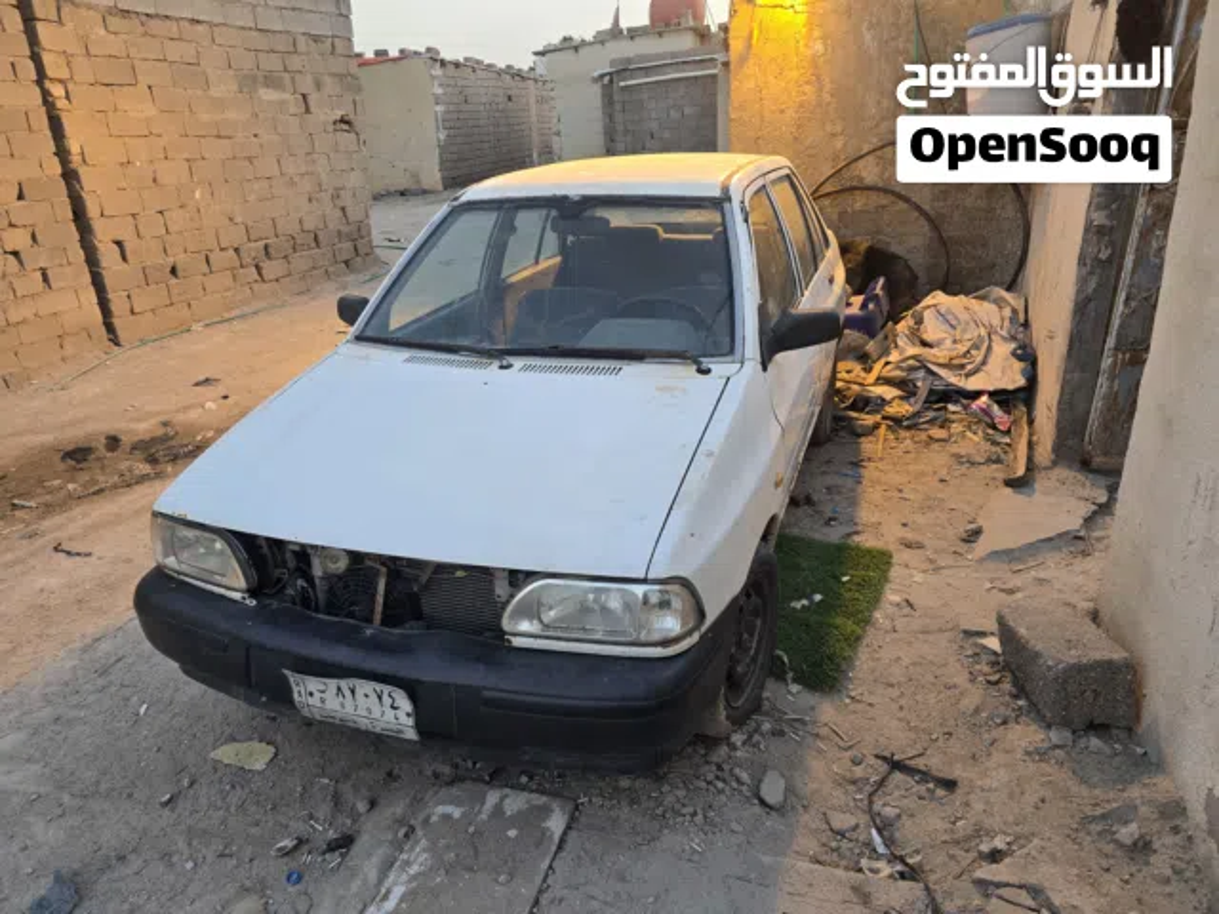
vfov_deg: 58.9
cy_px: 457
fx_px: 810
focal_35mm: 23
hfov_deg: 73.9
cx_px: 610
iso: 160
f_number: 1.7
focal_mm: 6.3
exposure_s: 1/100
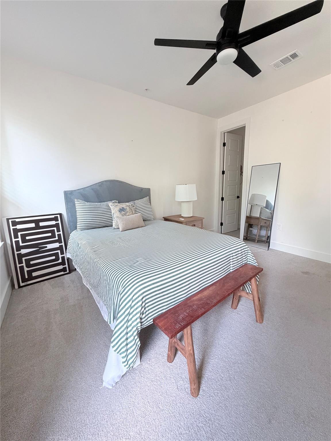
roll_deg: +1.4
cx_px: 166
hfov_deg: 85.7
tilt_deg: -10.4
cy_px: 220
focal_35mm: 14
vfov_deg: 102.1
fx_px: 178
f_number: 2.2
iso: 320
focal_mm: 2.22
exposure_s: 1/91
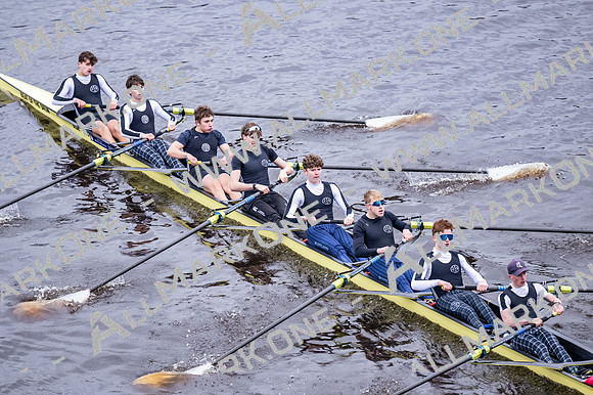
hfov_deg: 6.9
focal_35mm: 300
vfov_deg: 4.6
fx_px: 4939
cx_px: 296
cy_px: 198
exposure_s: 1/2000
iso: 3200
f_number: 2.8
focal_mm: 200
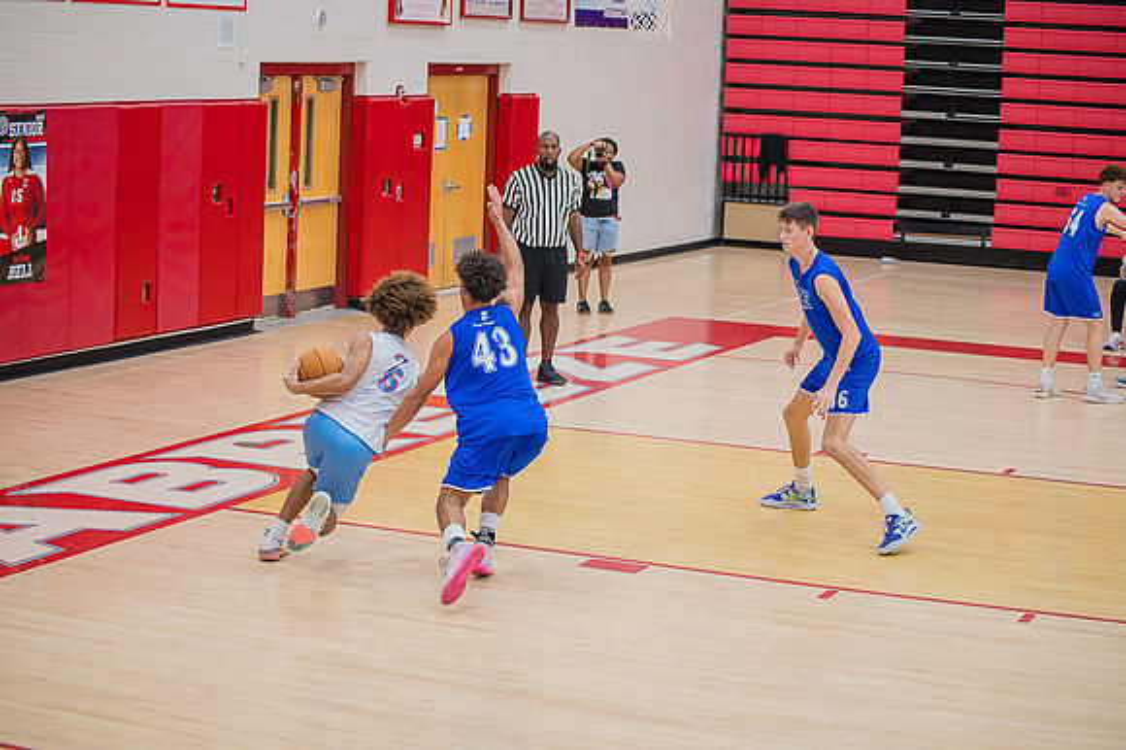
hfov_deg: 27.0
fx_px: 2344
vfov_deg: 18.2
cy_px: 375
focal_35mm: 75
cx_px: 563
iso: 1000
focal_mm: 75
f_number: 4.5
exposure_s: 1/250
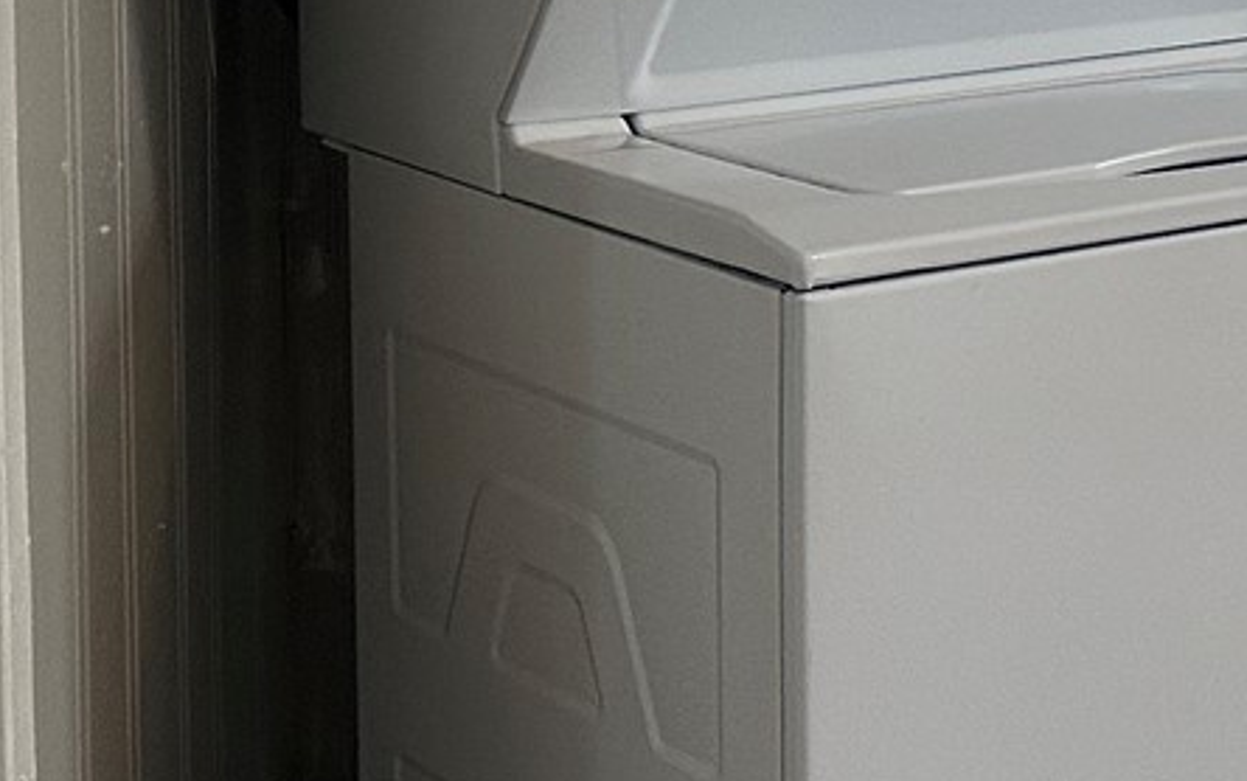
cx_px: 2219
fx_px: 3740
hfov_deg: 16.1
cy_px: -239
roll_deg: -2.0
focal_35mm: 110
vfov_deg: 11.6
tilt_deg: -3.9
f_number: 1.78
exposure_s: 1/120
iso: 200
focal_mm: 6.86
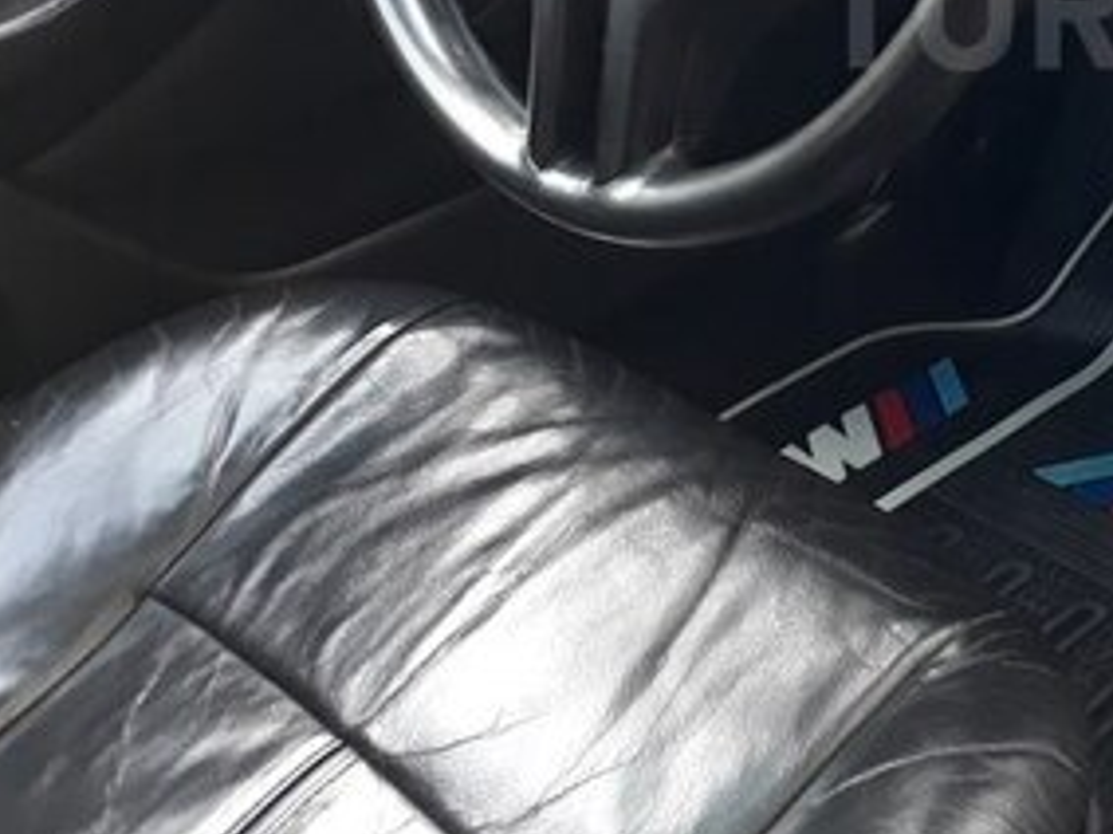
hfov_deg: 28.1
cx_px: 1219
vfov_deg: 22.4
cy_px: 10
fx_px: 2025
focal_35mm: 63
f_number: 1.9
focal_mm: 3.6
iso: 125
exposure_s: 1/33
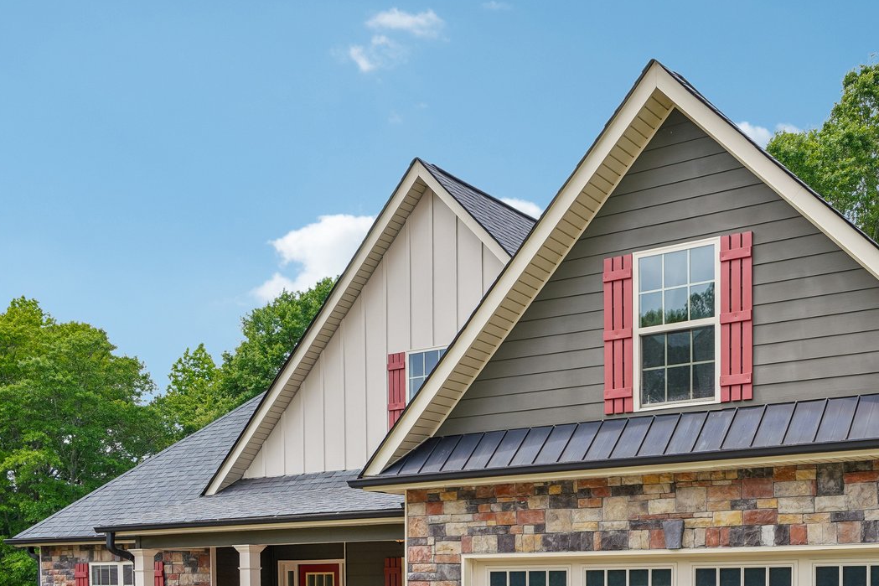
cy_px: 420
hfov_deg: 46.8
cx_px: 571
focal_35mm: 41
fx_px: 1001
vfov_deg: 32.2
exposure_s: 1/100
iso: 100
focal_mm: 21
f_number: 8
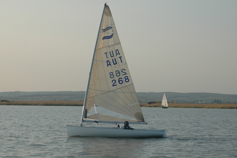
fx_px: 691
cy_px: 79
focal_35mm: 105
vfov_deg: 13.0
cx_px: 118
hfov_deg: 19.5
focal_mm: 70
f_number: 9
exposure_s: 1/320
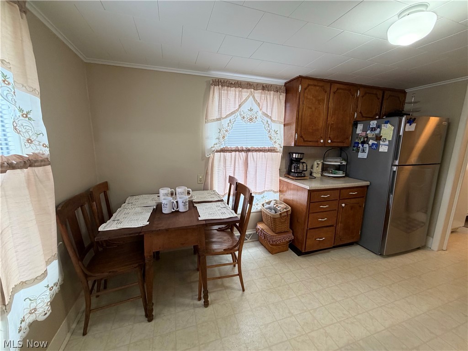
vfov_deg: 85.7
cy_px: 176
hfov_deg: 102.1
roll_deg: -1.0
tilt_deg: -10.7
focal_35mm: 14
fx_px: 189
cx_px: 234
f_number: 2.2
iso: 250
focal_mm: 2.22
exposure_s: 1/60
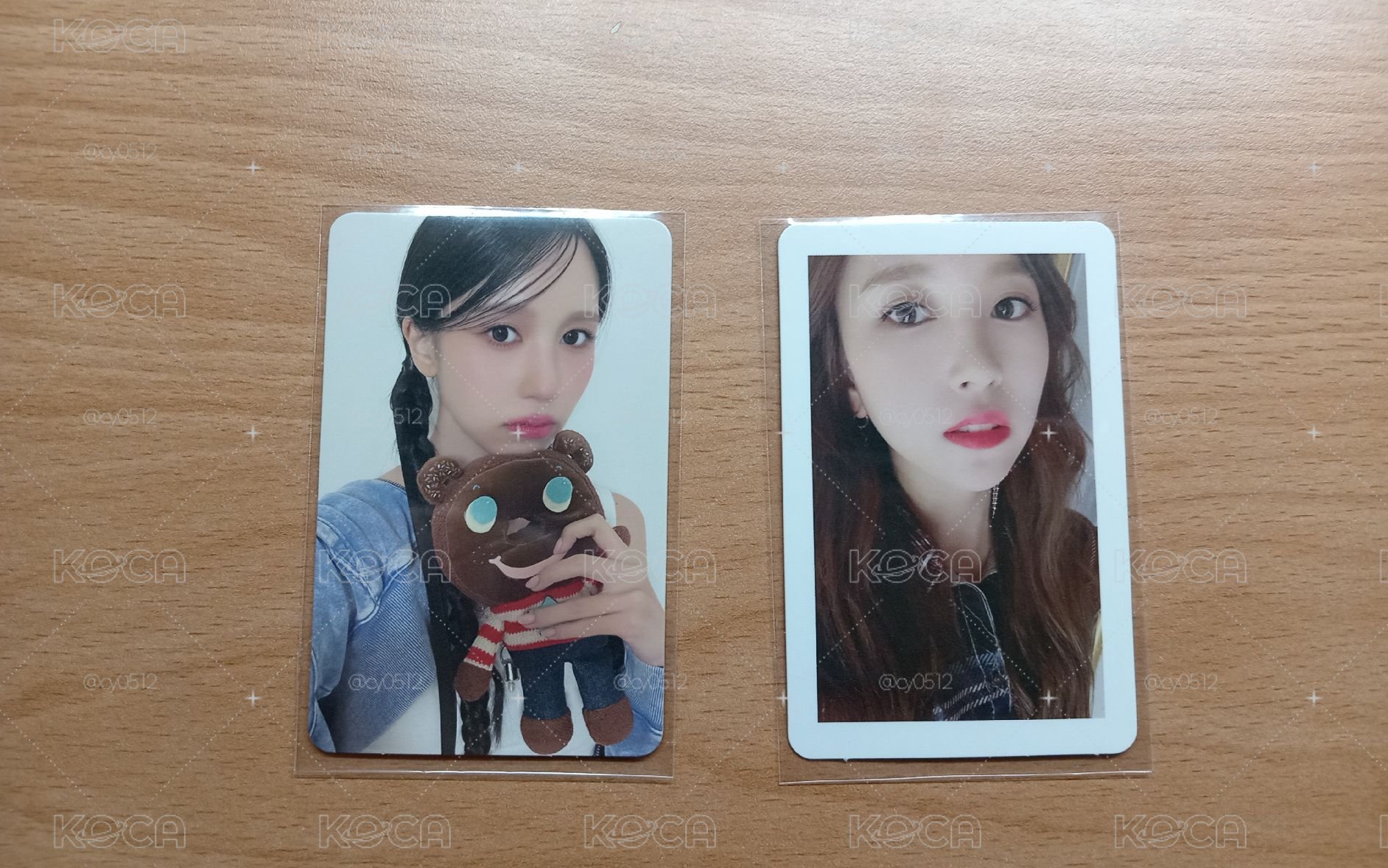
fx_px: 1021
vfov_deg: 46.0
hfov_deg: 68.4
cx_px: 695
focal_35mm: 27
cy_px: 433
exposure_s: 1/25
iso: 342
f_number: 1.8
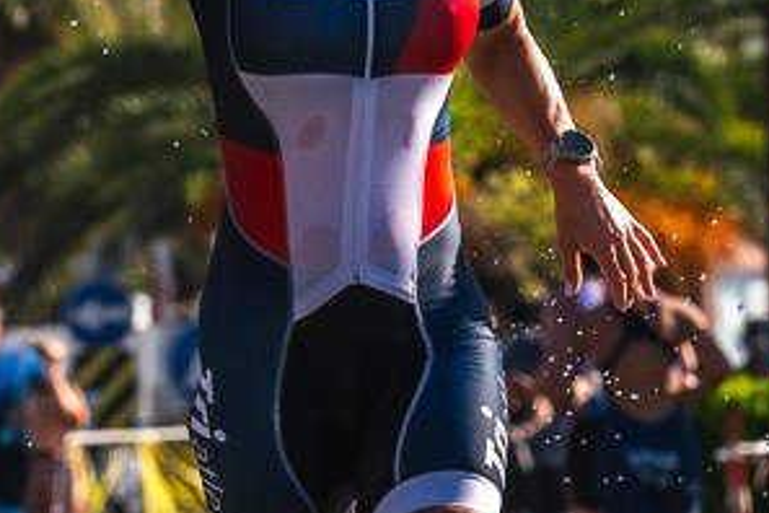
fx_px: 16126
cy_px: 291
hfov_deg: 2.7
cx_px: 391
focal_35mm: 755
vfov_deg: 1.8
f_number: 8
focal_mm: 175
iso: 320
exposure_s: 1/1250
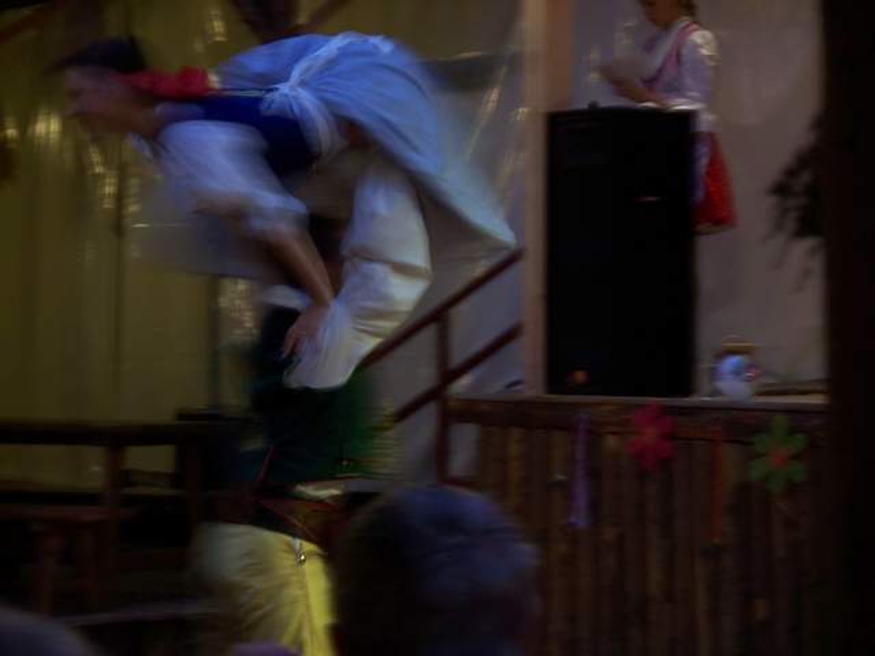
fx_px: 2856
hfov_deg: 17.4
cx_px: 438
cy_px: 328
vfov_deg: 13.1
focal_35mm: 113
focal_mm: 23.9
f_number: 3.6
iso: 200
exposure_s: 1/8
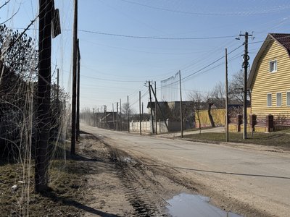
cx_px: 145
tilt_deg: +1.2
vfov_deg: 30.3
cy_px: 108
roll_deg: +0.1
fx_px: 402
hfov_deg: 39.7
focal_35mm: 48
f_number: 1.78
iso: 64
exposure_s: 1/7937
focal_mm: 6.76
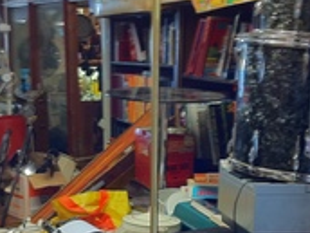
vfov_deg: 17.0
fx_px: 770
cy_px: 184
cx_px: 152
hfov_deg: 22.8
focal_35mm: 86
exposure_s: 1/15
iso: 160
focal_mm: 3.85
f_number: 2.8
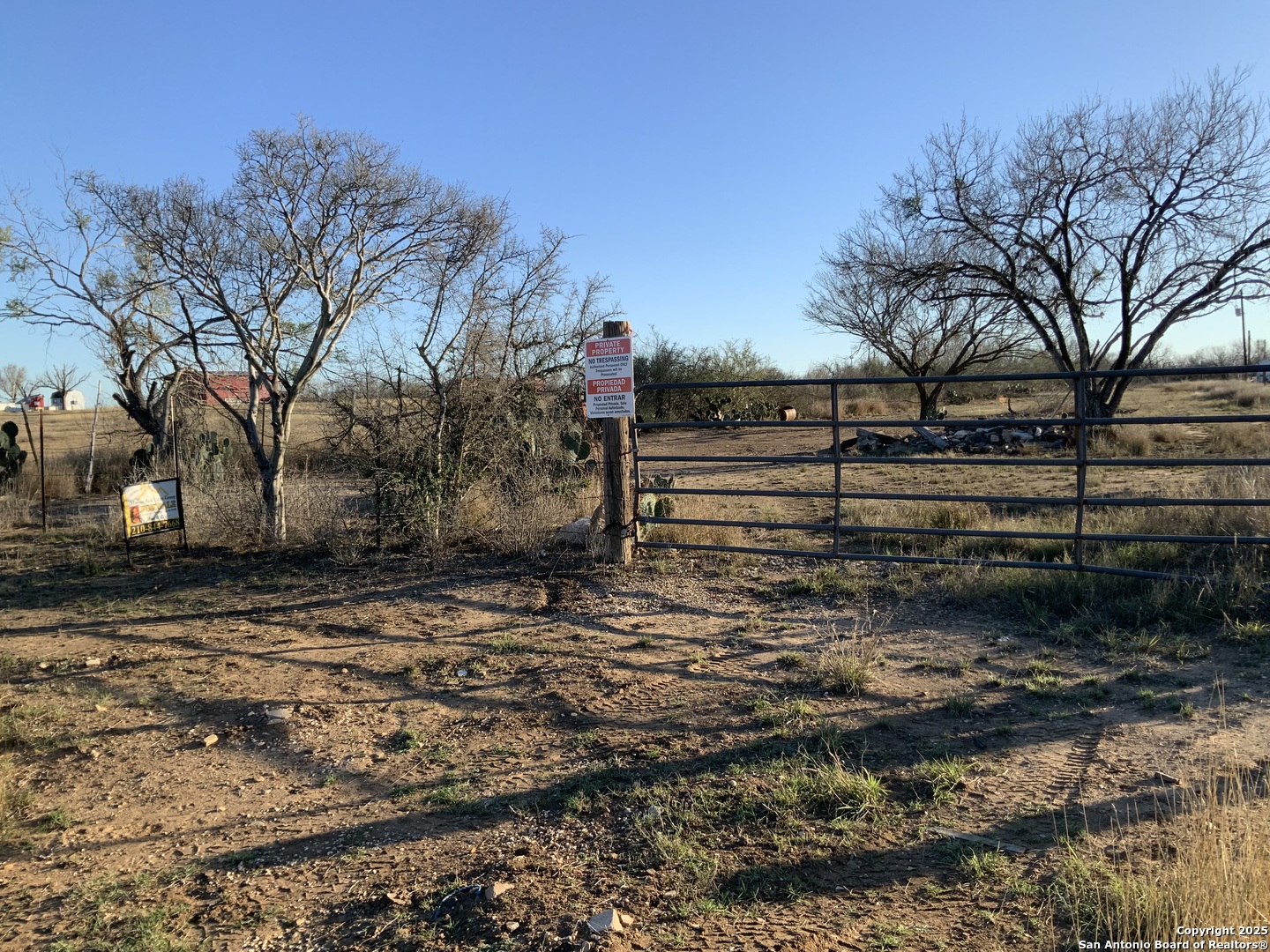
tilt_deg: -4.6
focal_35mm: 29
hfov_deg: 61.7
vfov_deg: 48.2
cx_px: 635
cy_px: 476
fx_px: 1064
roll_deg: +1.6
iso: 16
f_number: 1.8
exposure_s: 1/1076
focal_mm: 3
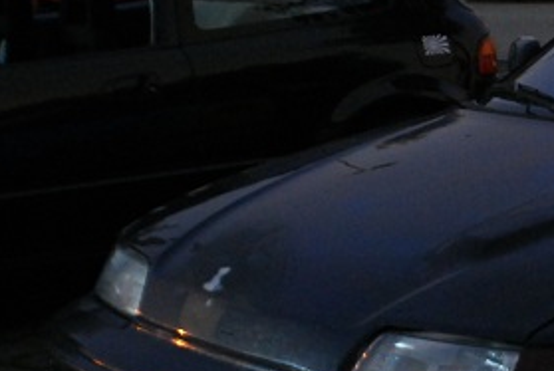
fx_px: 1865
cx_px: 681
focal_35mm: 121
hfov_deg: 16.2
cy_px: 219
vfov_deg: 11.4
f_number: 4
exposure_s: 10
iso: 800
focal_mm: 22
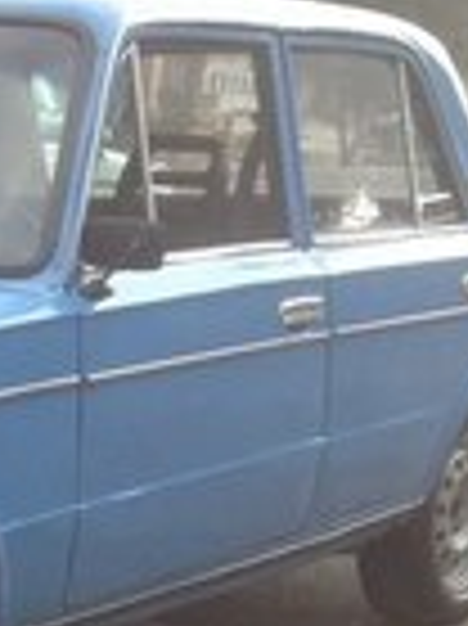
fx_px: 2257
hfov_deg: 11.5
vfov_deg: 14.8
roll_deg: -1.6
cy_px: 892
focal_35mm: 125
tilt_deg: -22.3
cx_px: -144
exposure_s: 1/435
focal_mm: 4.28
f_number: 2.4
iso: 50
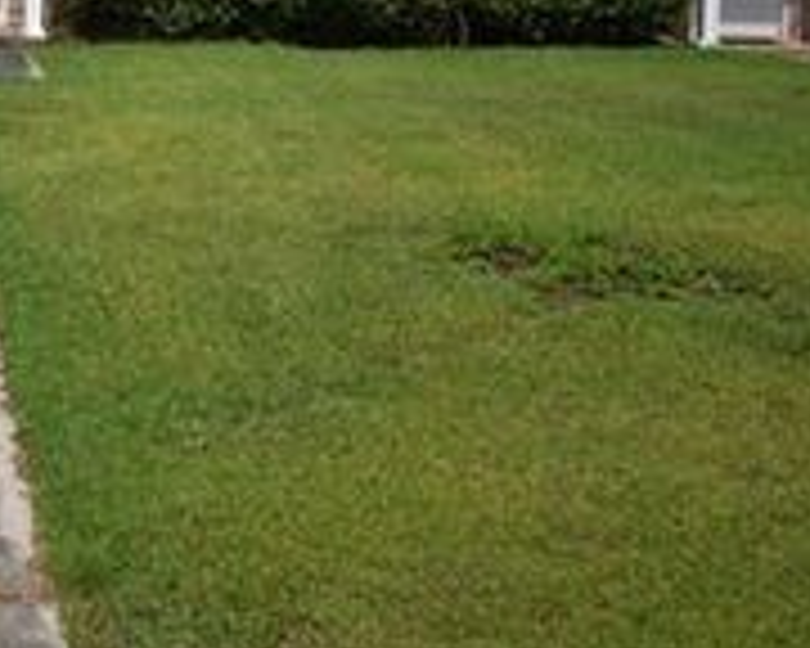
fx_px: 1870
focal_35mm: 78
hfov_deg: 23.2
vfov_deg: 19.1
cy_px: -16
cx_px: -36
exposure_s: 1/2500
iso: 100
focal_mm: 20
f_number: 3.8
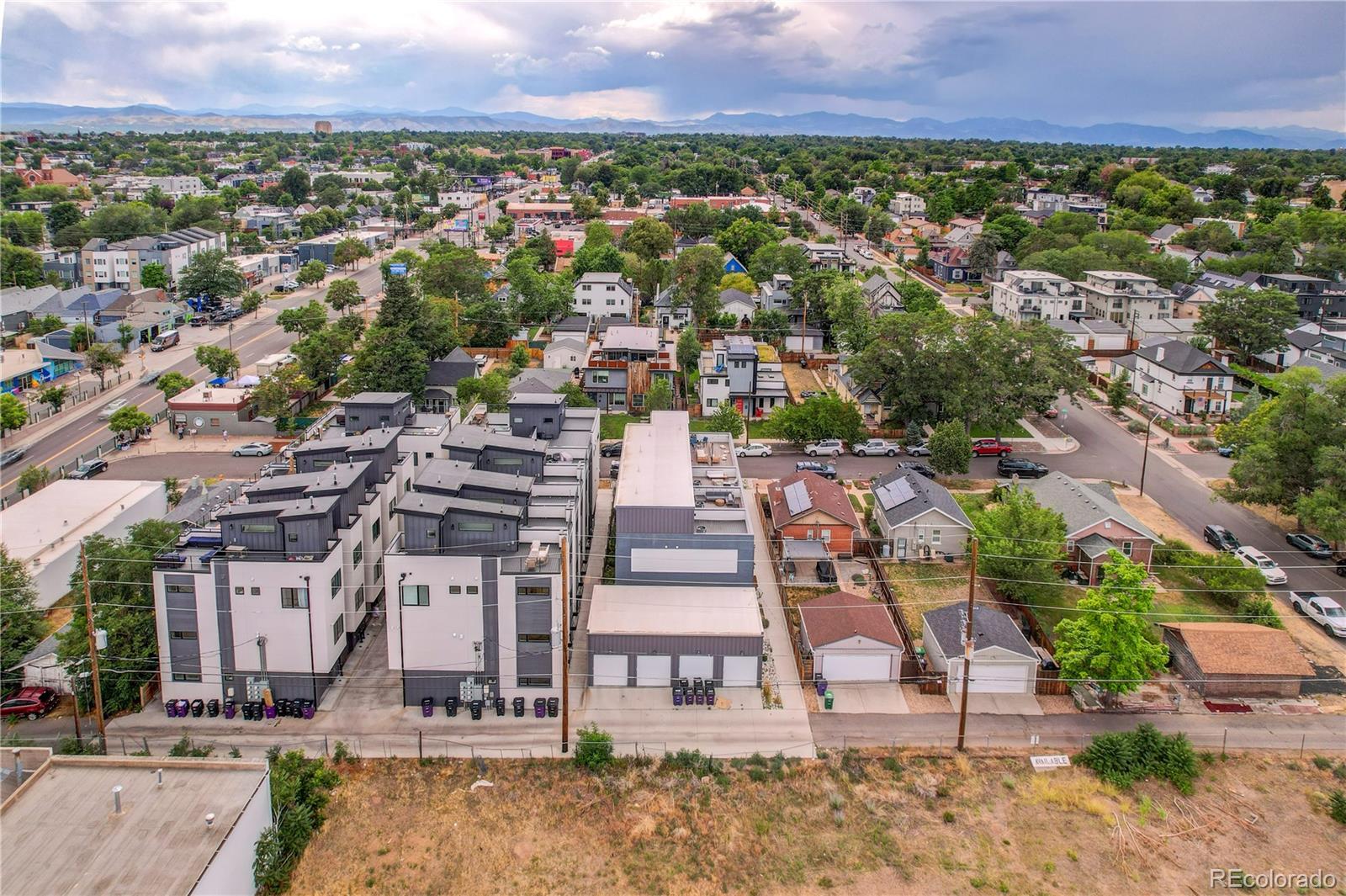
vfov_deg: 57.2
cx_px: 673
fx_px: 822
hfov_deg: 78.6
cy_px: 448
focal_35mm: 22
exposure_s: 1/100
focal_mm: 8.4
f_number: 2.8
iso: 100
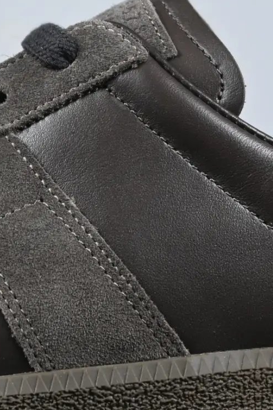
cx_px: 9
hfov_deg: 6.5
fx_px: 2408
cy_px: 134
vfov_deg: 9.7
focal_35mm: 212
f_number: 5.6
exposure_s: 1/125
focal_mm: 41
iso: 640
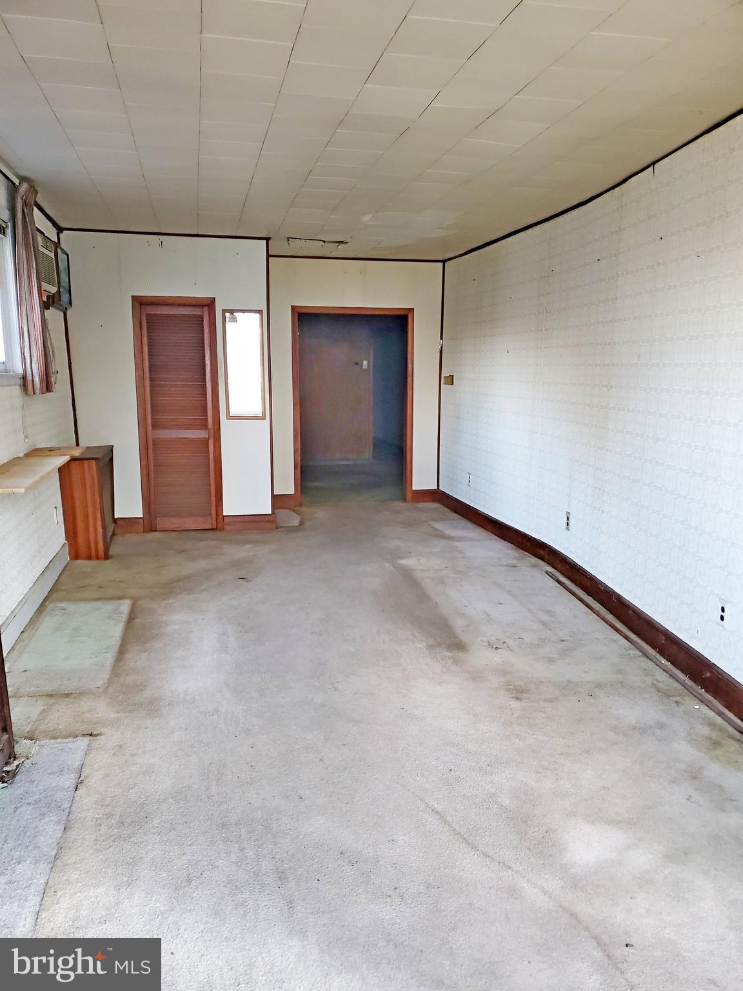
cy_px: 496
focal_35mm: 26
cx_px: 372
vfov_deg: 67.3
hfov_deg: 53.1
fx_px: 744
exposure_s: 1/40
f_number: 1.5
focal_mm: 4.3
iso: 320
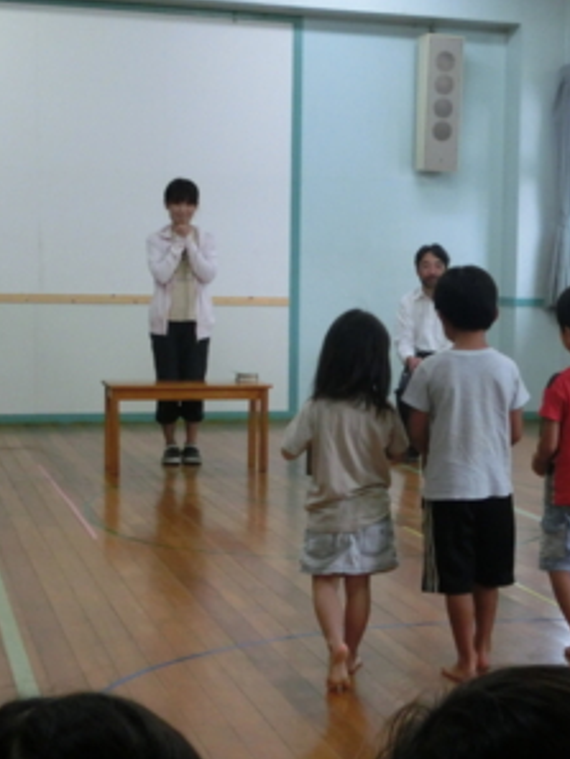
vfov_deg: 27.8
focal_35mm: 70
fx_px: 1536
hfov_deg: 20.7
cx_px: 468
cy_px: 378
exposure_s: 1/125
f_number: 4.3
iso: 640
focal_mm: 9.16
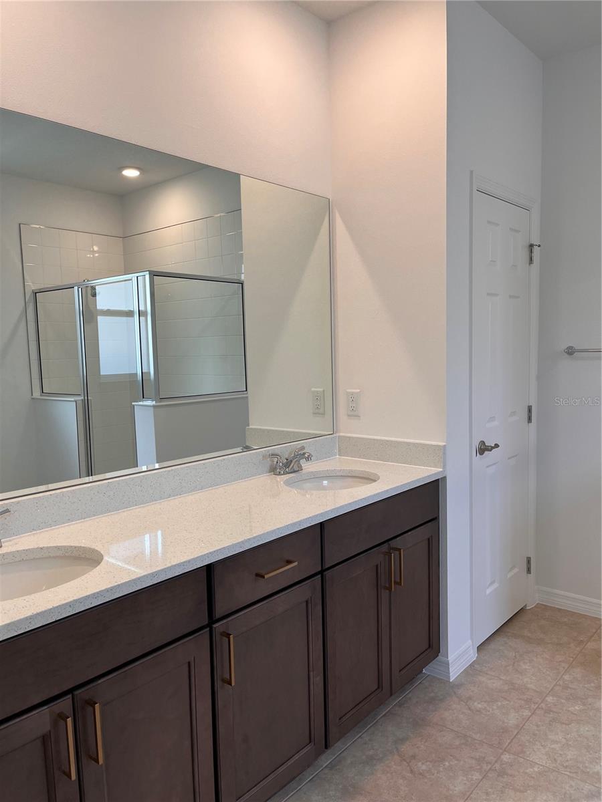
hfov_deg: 53.1
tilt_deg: -6.2
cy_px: 401
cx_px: 301
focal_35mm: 26
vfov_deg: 67.3
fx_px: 603
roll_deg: +1.9
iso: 40
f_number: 1.6
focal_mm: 5.1
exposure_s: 1/120
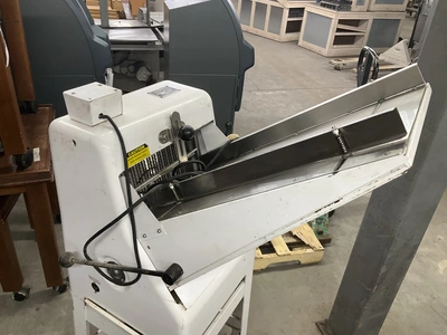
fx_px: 374
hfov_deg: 61.7
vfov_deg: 48.2
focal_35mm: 29
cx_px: 224
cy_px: 168
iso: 100
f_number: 1.8
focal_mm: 3
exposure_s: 1/60
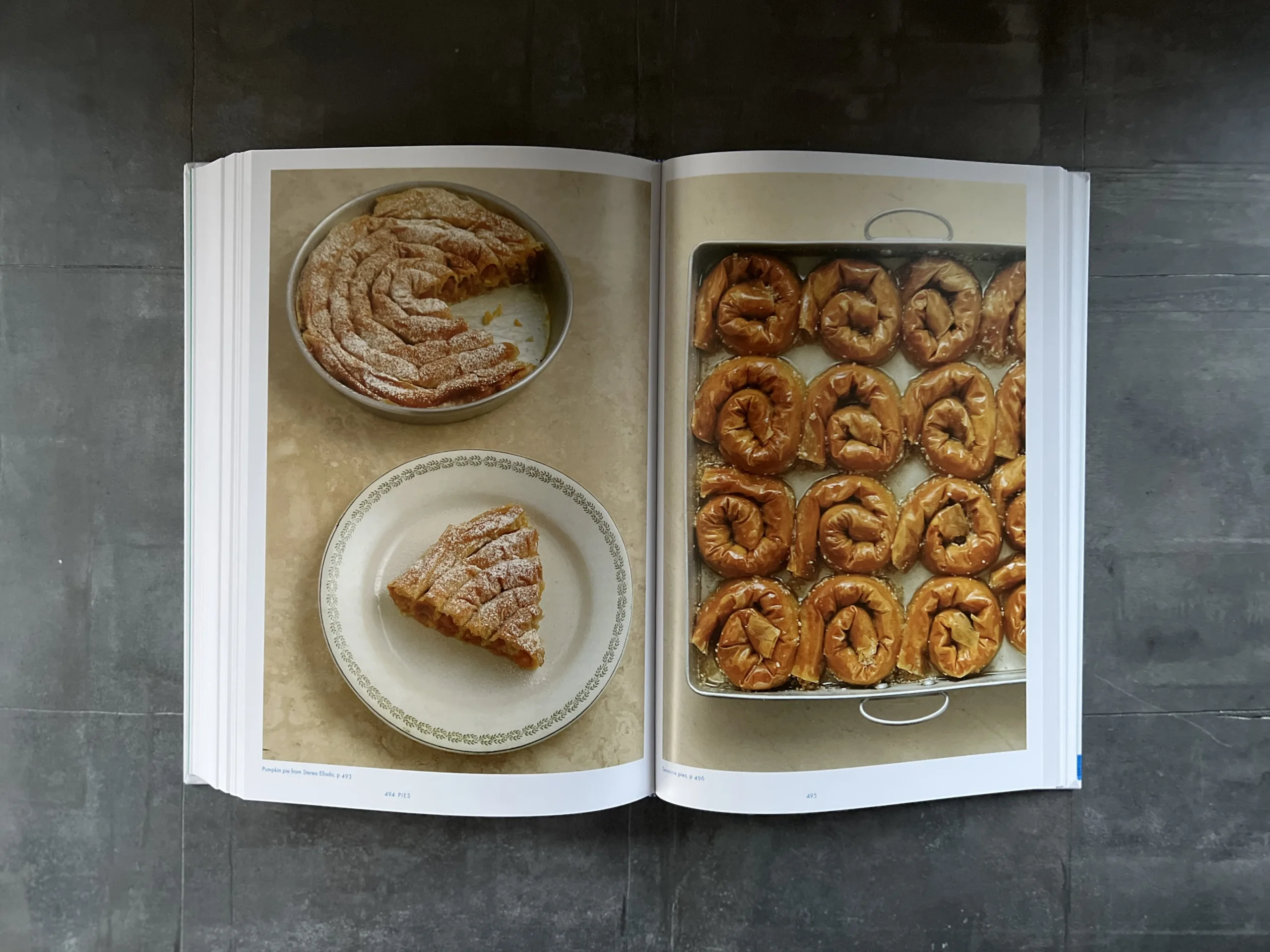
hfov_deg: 67.3
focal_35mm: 26
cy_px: 476
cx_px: 635
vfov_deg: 53.1
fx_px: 954
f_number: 1.5
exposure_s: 1/37
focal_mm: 5.7
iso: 640
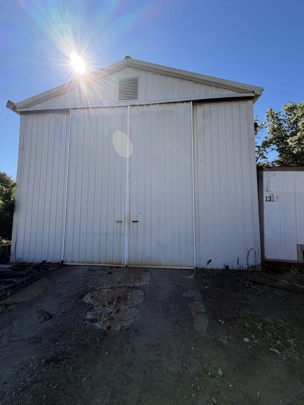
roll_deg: -0.1
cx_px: 152
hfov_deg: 85.7
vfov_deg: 102.1
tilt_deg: +5.1
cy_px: 202
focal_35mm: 14
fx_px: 164
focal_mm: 2.22
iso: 40
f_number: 2.2
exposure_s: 1/770
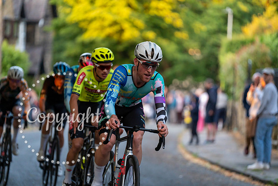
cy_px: 93
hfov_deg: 11.7
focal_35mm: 176
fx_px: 1359
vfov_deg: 7.8
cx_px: 139
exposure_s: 1/1000
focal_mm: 176
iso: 1250
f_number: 2.8
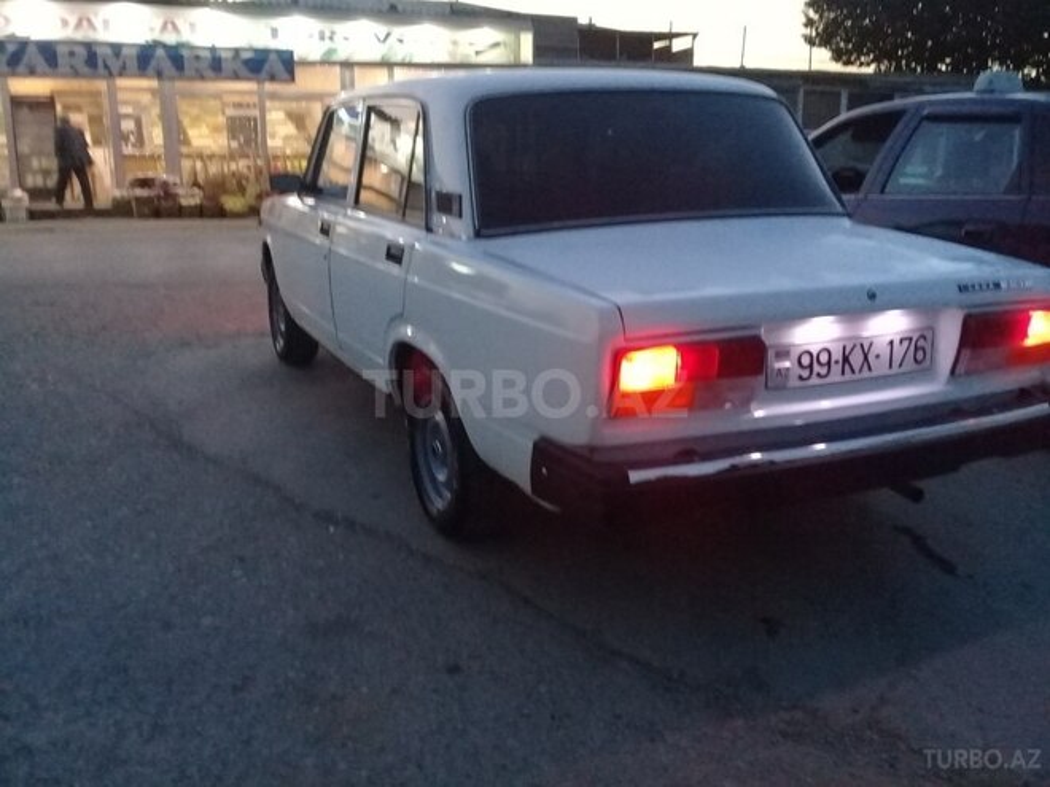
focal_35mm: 31
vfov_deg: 45.4
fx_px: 940
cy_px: 394
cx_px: 525
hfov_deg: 58.4
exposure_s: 1/17
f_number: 2.2
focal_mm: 3.3
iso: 400
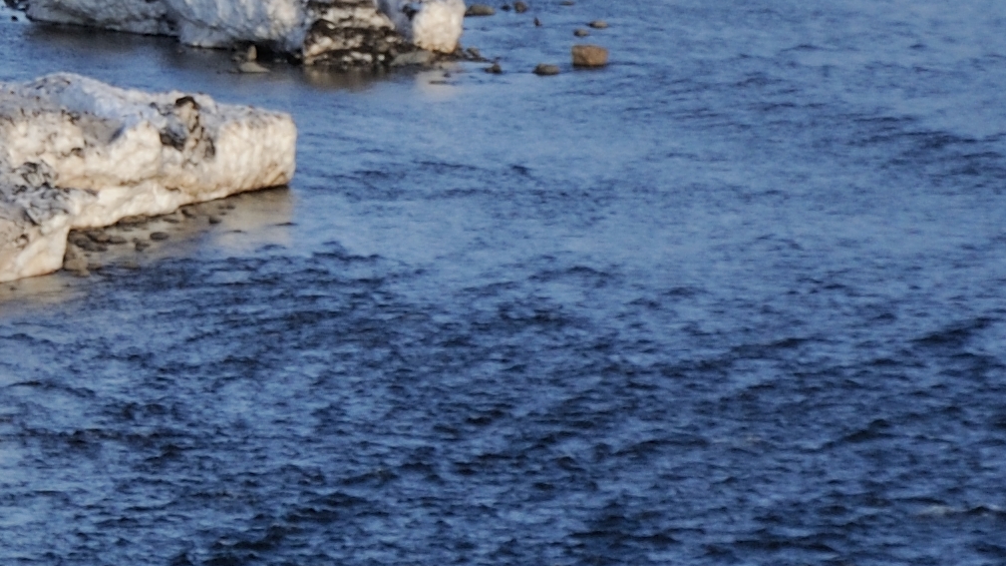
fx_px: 10321
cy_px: -210
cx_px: -227
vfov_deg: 3.1
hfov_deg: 5.6
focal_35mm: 387
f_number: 7.1
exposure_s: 1/400
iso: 200
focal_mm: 58
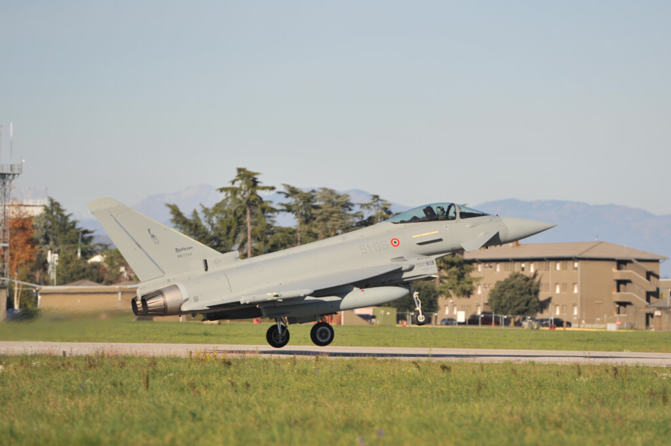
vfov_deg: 6.9
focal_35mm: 200
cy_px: 223
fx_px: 3725
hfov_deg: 10.3
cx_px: 336
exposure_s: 1/2500
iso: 200
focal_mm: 200
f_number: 4
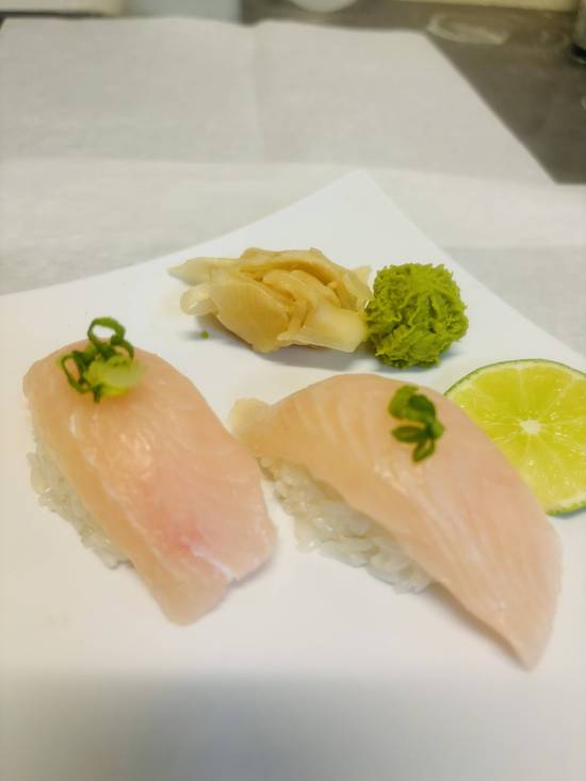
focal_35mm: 26
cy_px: 390
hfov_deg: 53.1
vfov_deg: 67.3
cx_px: 293
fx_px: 587
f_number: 1.6
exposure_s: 1/60
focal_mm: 5.96
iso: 125
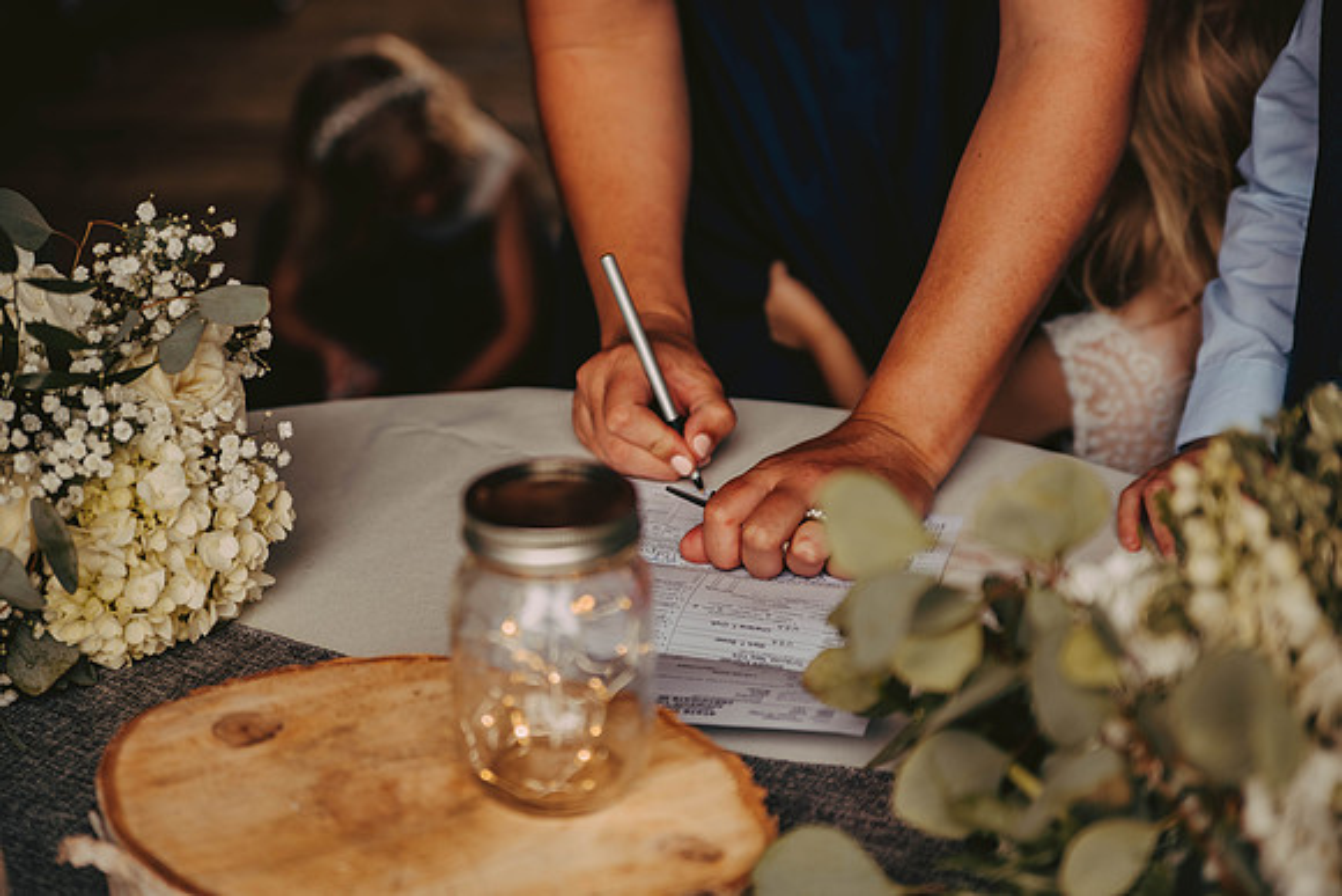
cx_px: 671
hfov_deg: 27.0
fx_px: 2796
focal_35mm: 75
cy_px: 448
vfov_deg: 18.2
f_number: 2.8
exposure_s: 1/250
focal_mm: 75
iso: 250
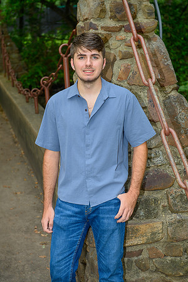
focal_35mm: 70
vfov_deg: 28.8
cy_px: 141
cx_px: 94
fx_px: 548
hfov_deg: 19.5
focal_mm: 70
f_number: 5
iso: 200
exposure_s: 1/60
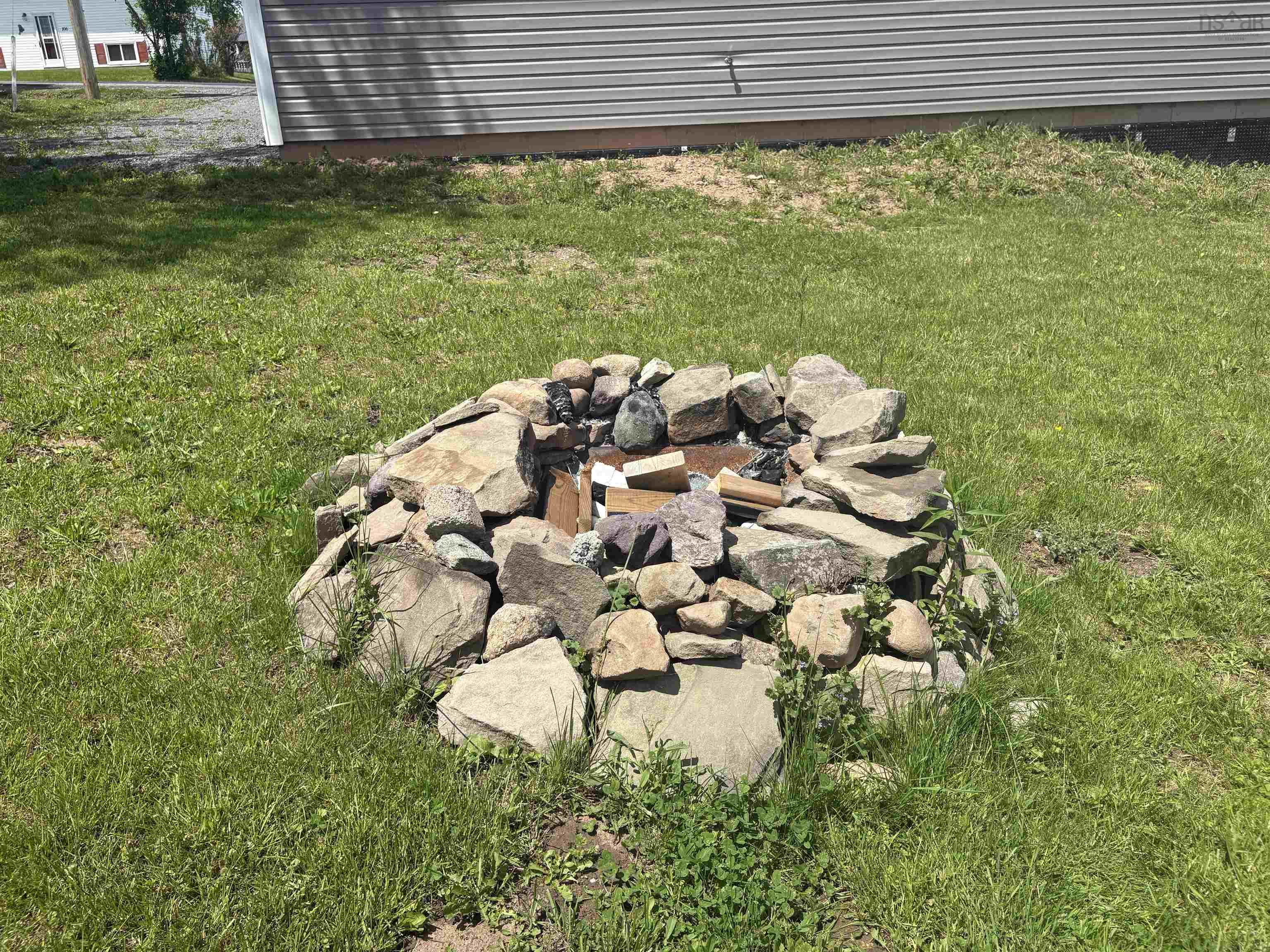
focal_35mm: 26
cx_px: 635
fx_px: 954
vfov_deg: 53.1
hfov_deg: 67.3
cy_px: 476
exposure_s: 1/3279
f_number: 1.6
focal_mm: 5.96
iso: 50
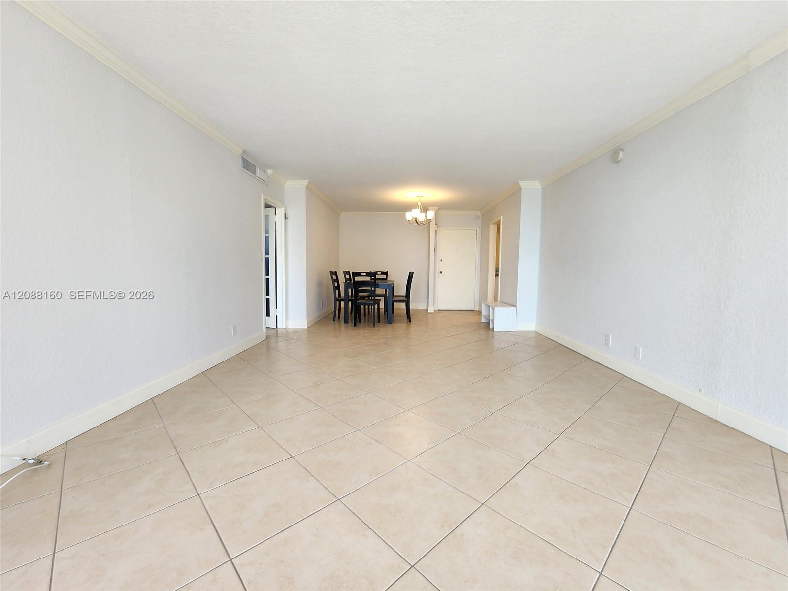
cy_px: 296
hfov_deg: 106.2
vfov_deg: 89.9
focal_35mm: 13
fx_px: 296
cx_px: 394
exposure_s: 1/60
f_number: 2.2
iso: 50
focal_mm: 2.2
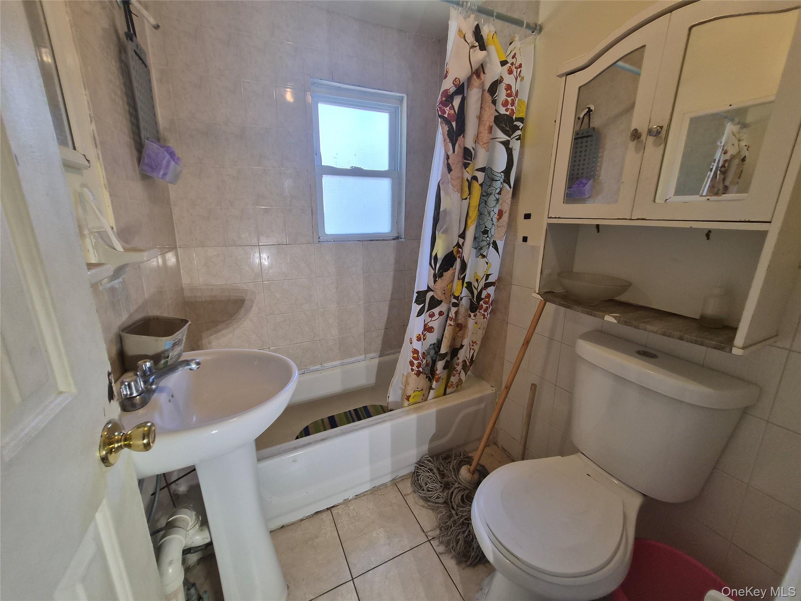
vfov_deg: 89.9
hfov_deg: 106.2
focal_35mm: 13
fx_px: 301
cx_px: 400
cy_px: 300
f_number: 2.2
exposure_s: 1/60
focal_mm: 1.7
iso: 80
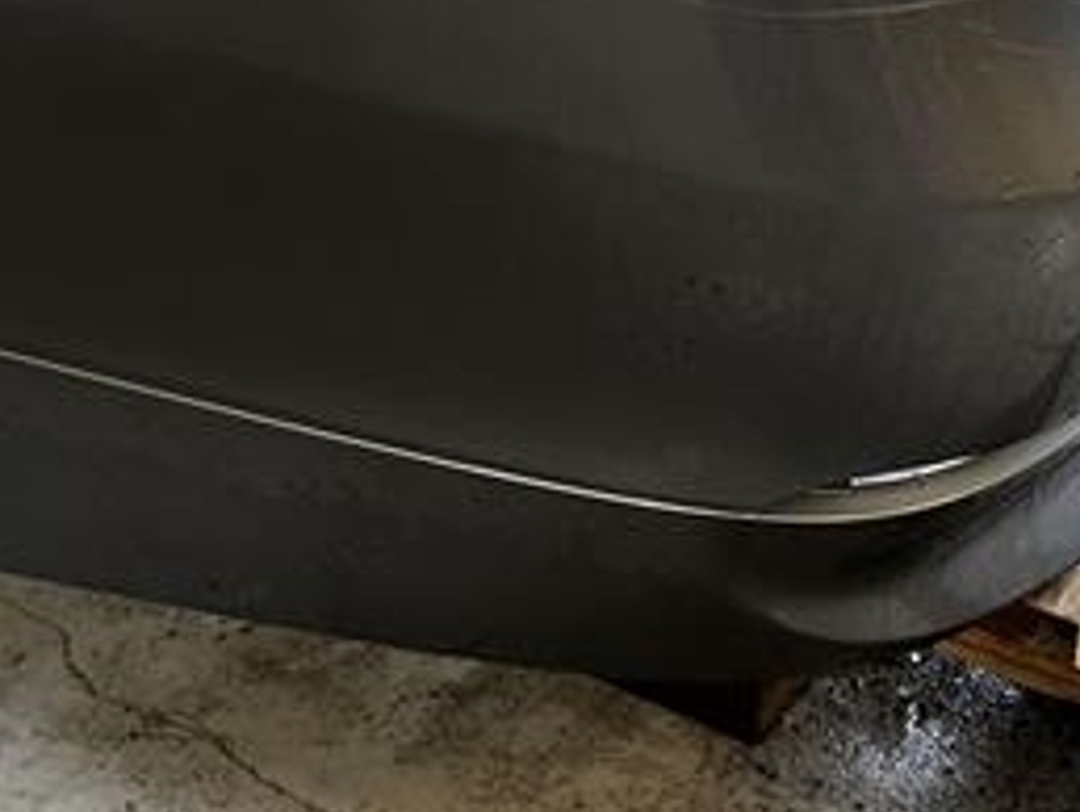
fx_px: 3716
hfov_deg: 16.4
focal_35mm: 119
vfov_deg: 12.4
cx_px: 193
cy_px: 172
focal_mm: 6.86
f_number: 1.78
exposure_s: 1/20
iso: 40
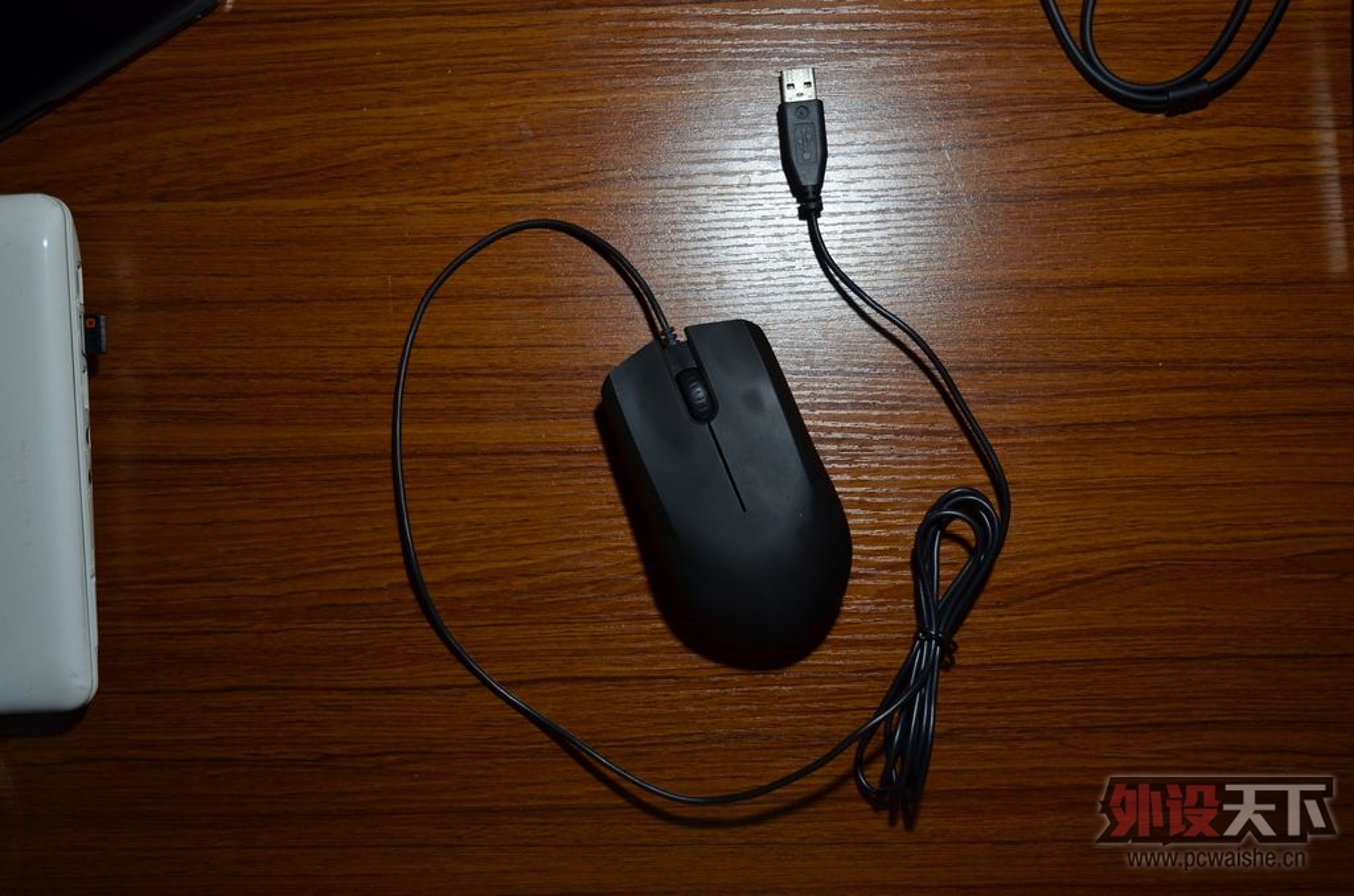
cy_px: 448
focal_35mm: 39
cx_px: 677
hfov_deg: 49.6
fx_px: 1464
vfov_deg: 34.1
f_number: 5
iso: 320
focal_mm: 26
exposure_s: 1/30
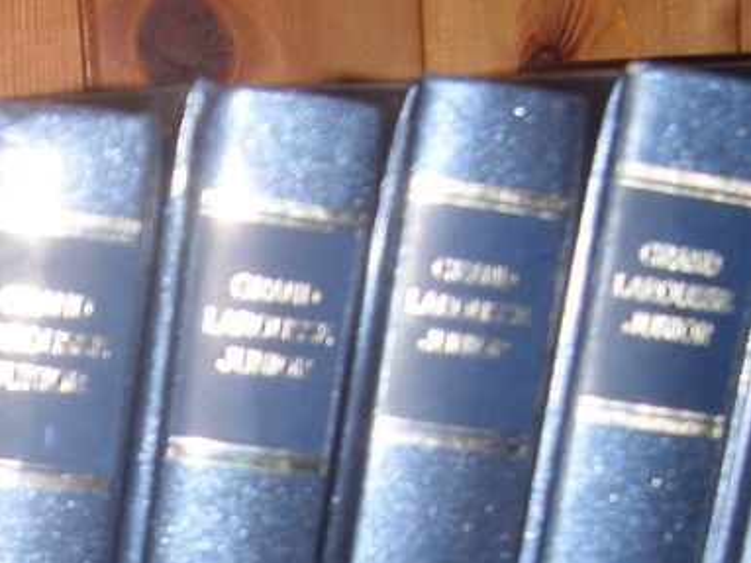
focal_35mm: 81
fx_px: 1757
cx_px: 37
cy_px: 640
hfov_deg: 23.3
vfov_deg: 17.5
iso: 50
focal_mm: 6.3
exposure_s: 1/30
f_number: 3.5
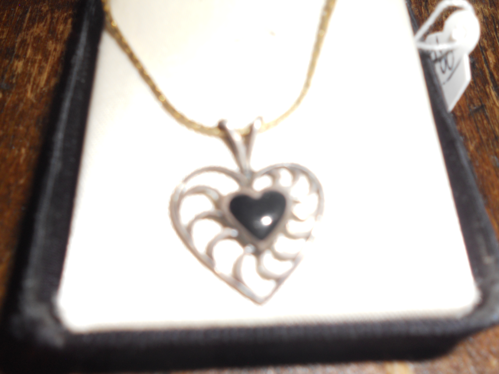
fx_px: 461
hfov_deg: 56.8
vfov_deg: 44.2
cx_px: 250
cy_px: 187
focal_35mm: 32
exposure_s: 1/25
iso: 80
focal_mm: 5.8
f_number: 8.8
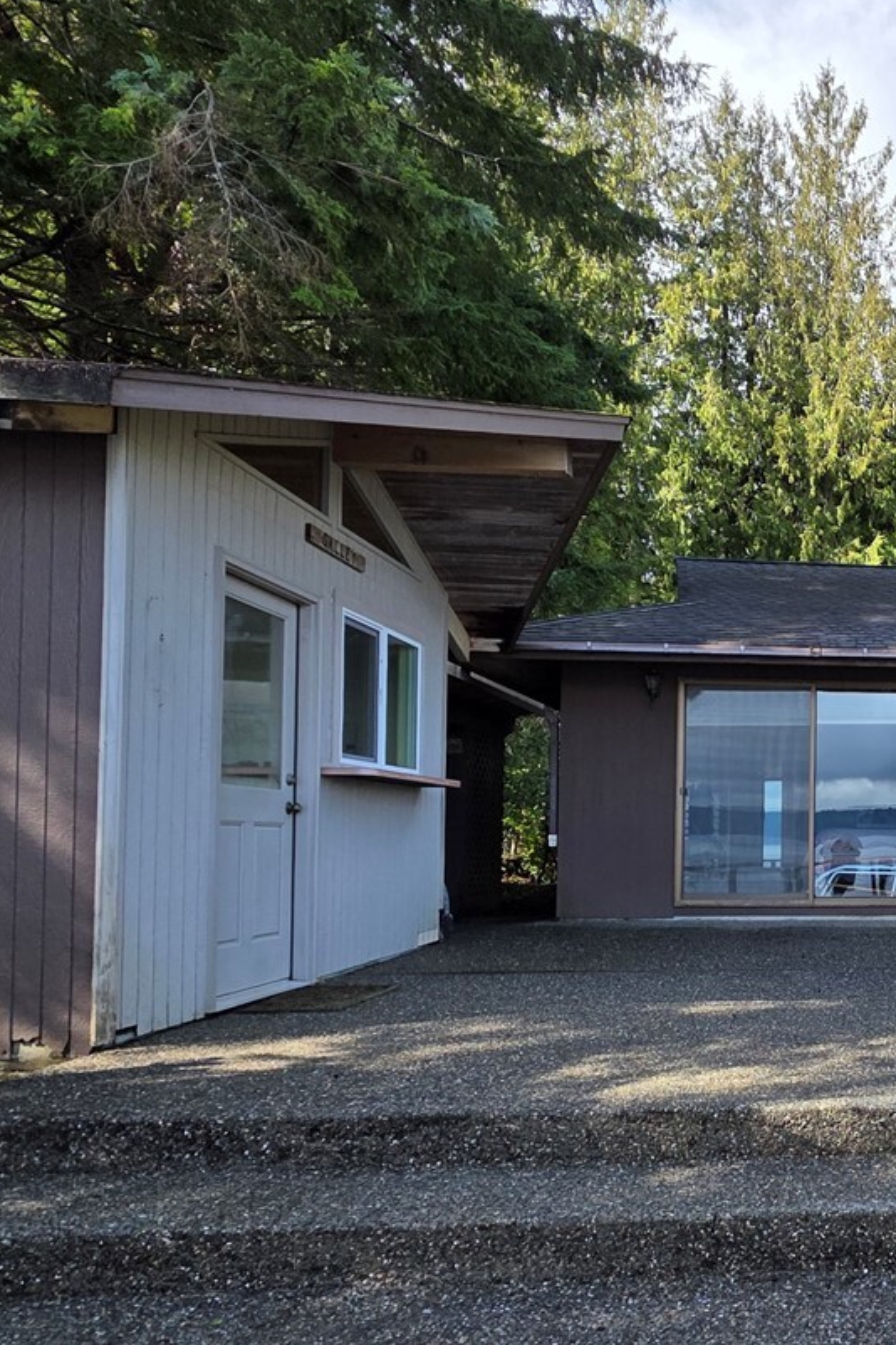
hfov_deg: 40.0
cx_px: 960
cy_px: 801
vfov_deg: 66.8
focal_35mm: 27
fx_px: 1008
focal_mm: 2.2
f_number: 1.9
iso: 40
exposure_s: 1/765
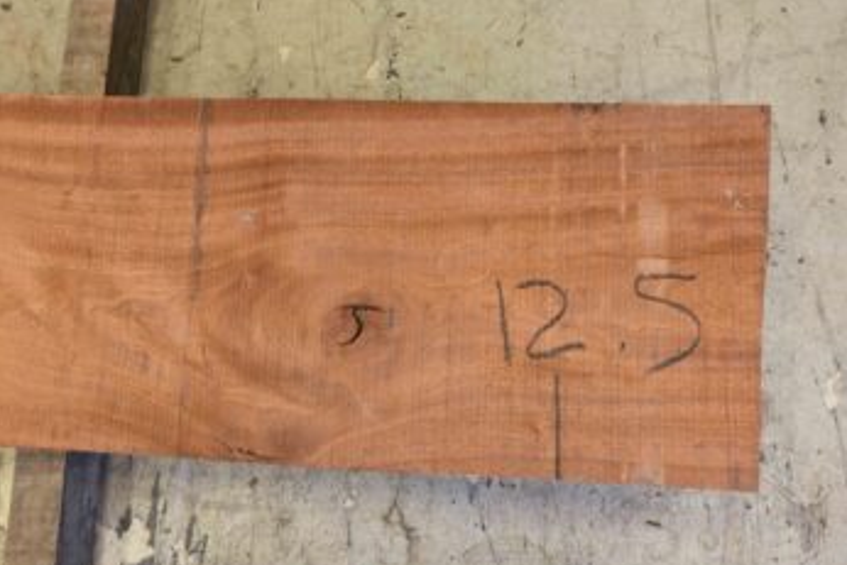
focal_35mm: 37
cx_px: 367
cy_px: 263
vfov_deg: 36.0
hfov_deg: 51.7
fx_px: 871
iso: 400
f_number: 5.6
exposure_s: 1/125
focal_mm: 32
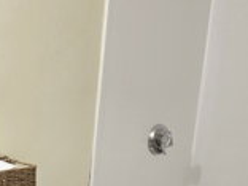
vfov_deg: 23.2
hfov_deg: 25.6
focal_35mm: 63
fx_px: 451
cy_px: 124
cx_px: -88
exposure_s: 1/120
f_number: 1.7
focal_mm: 6.3
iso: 250
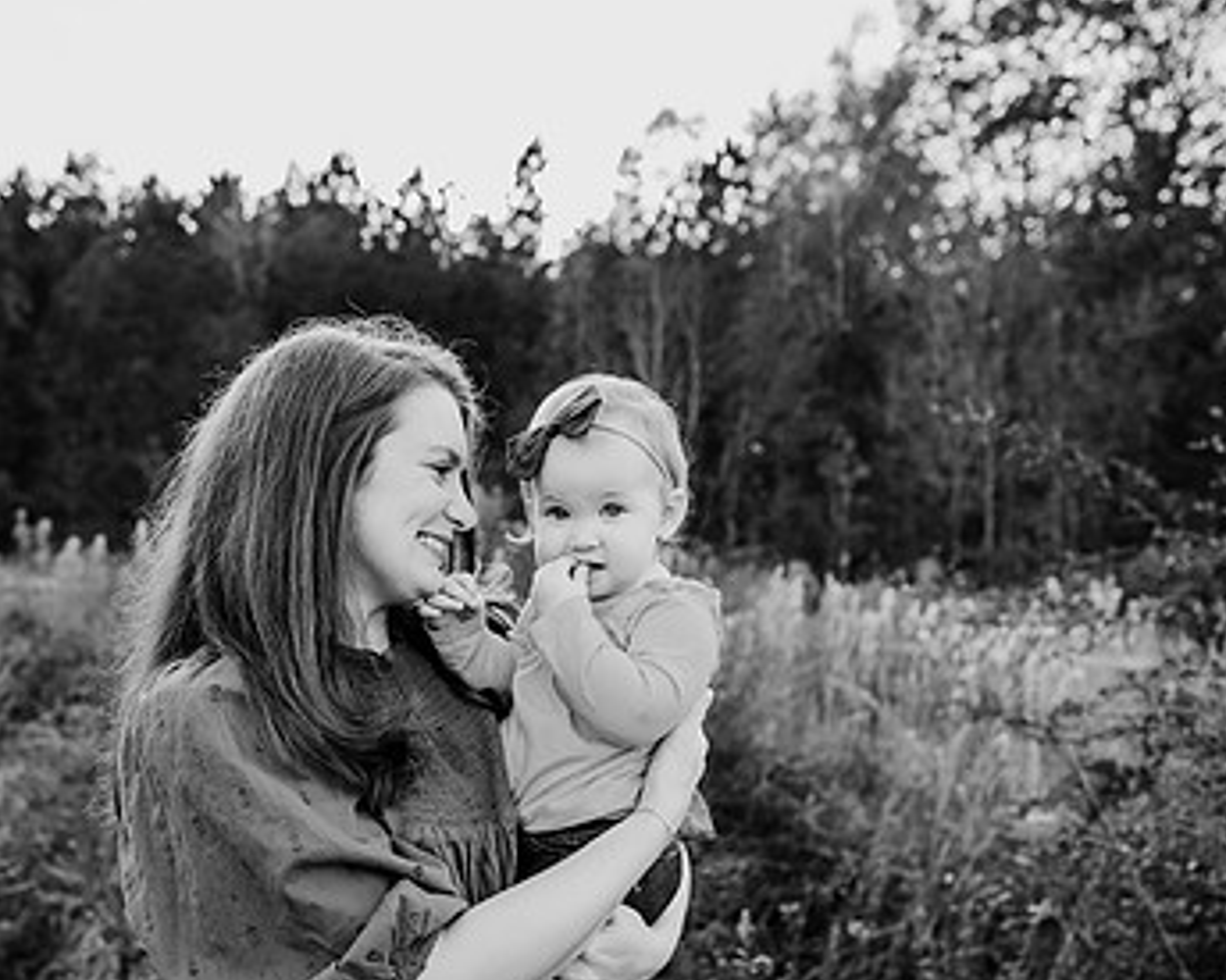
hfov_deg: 47.9
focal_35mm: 38
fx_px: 1378
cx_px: 602
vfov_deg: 39.1
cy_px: 522
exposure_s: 1/320
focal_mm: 24
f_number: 2.8
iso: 100
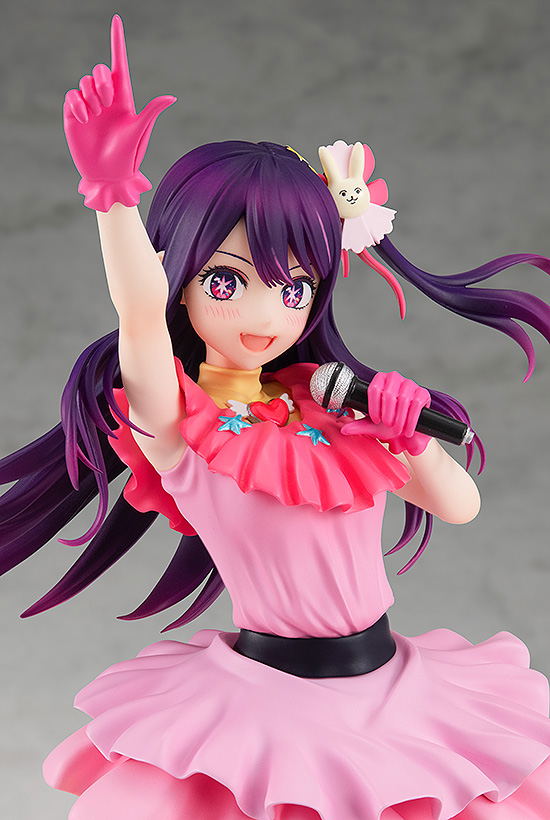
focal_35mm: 66
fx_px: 1506
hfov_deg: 20.7
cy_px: 410
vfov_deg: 30.5
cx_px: 275
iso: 160
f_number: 16
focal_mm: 60
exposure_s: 1/20
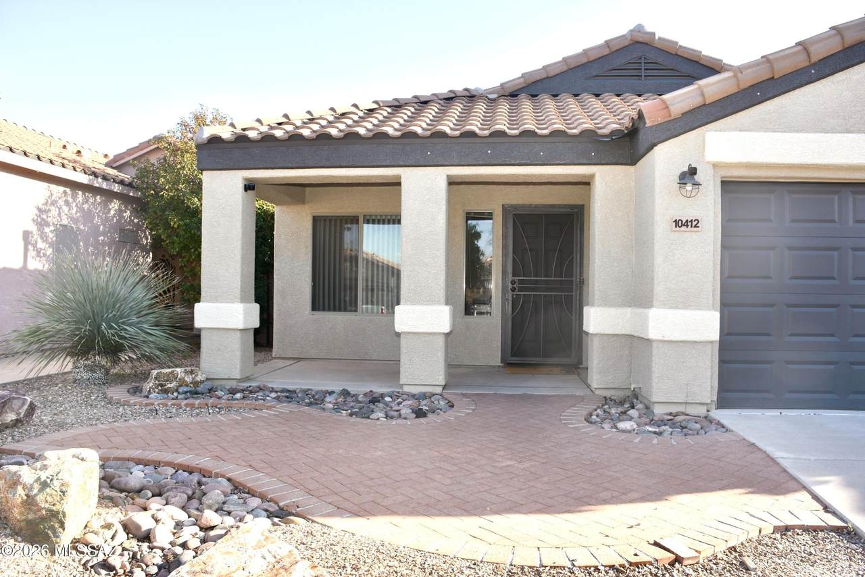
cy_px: 288
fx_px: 649
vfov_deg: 48.0
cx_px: 432
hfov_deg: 67.4
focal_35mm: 27
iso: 100
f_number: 5.6
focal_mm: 18
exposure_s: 1/125
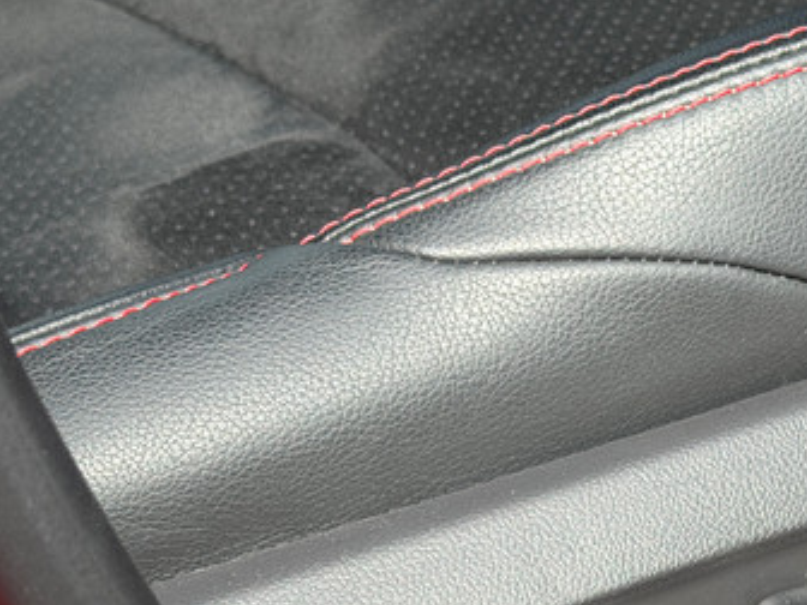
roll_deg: -0.3
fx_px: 2798
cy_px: 694
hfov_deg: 16.2
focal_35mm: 120
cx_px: 718
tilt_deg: -27.7
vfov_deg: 12.1
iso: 64
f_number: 1.78
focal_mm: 6.76
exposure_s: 1/719
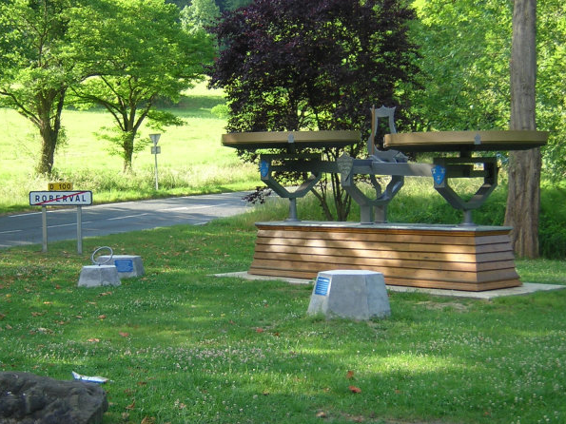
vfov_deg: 20.7
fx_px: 1161
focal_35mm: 71
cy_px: 198
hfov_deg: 27.4
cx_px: 278
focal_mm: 8.6
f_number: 3.5
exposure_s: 1/91.9
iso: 100
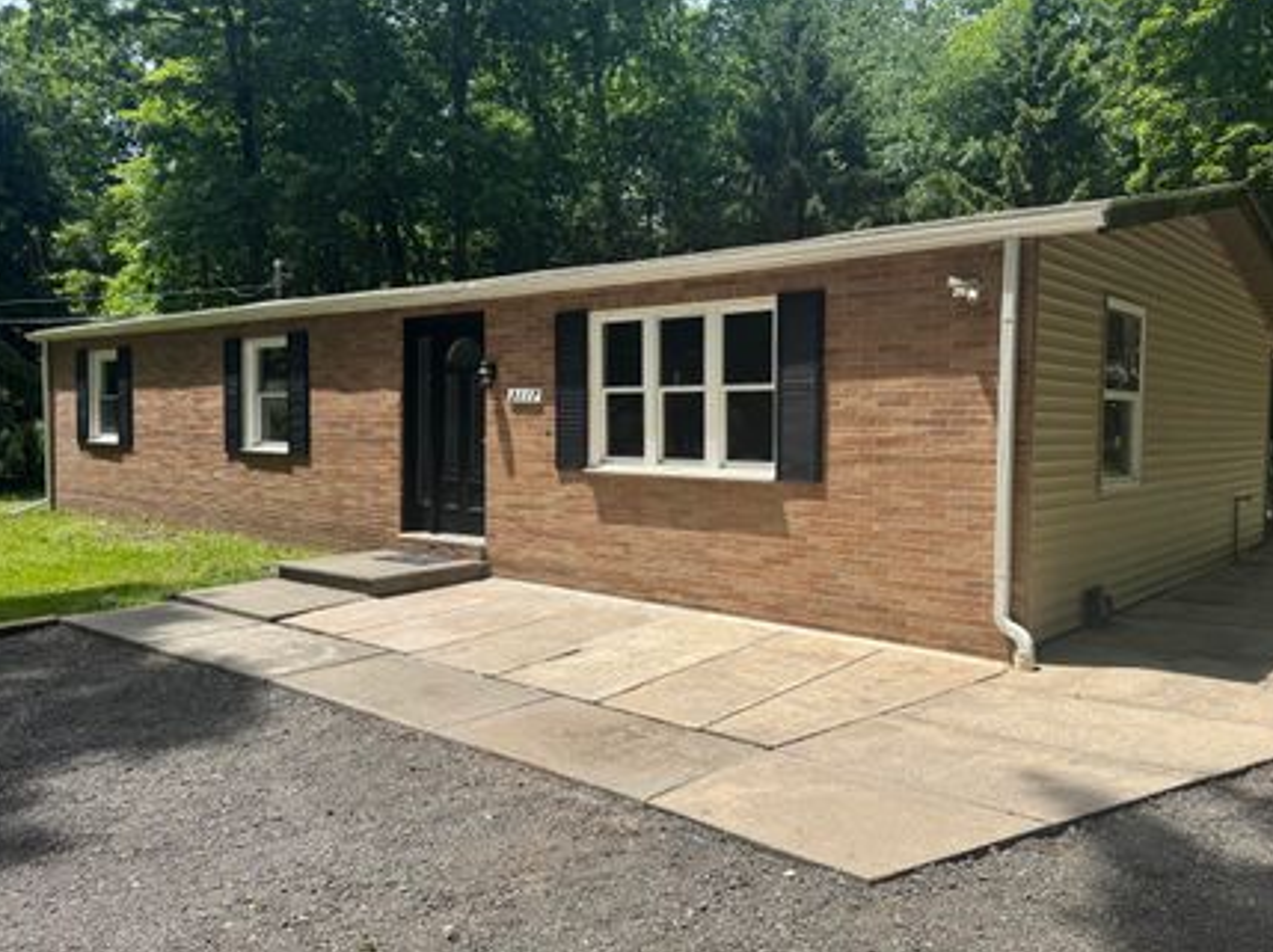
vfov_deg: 49.7
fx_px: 1029
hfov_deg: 63.4
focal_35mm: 28
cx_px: 671
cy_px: 470
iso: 80
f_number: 1.78
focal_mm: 6.76
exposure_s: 1/2833
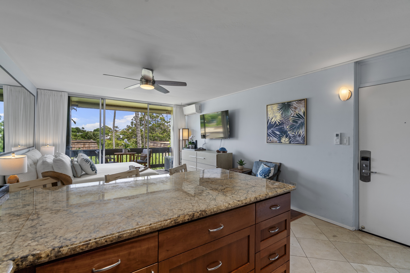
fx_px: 182
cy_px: 136
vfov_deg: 73.7
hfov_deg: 96.7
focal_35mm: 16
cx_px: 205
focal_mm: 16
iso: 100
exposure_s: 1/20
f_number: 8
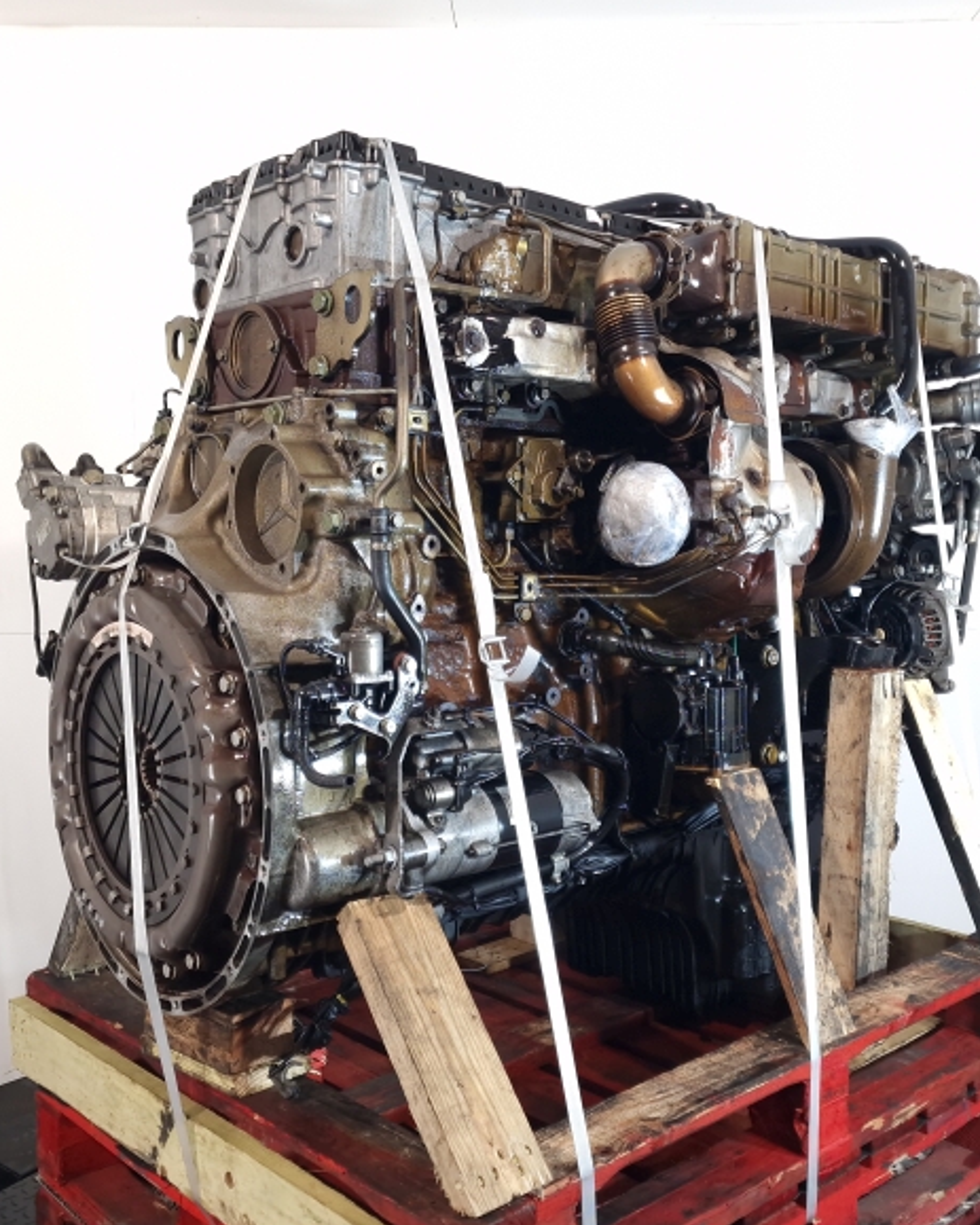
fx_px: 1124
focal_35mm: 31
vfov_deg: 57.2
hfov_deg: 47.0
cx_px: 536
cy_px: 609
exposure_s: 1/50
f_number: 1.8
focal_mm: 6.4
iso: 100
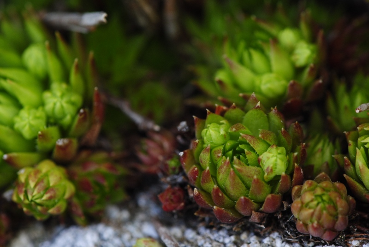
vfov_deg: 10.8
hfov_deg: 16.0
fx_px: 1309
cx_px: 184
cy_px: 124
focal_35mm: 128
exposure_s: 1/100
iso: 400
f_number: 6.3
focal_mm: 85
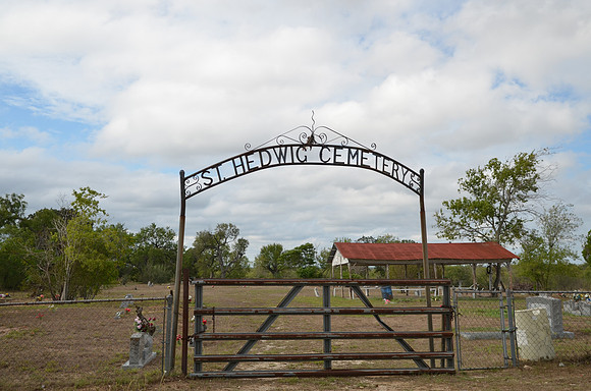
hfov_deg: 49.6
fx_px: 639
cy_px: 196
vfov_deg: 34.1
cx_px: 296
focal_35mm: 39
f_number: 7.1
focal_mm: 26
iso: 200
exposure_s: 1/200
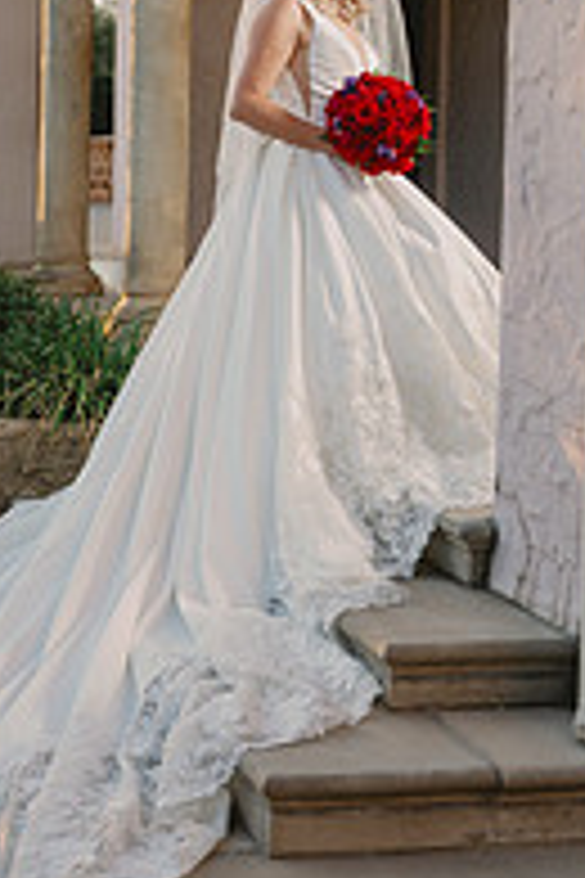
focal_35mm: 83
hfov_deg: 16.2
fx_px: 2023
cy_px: 189
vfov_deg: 24.1
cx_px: 61
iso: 50
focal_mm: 36
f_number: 2.8
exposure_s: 1/200
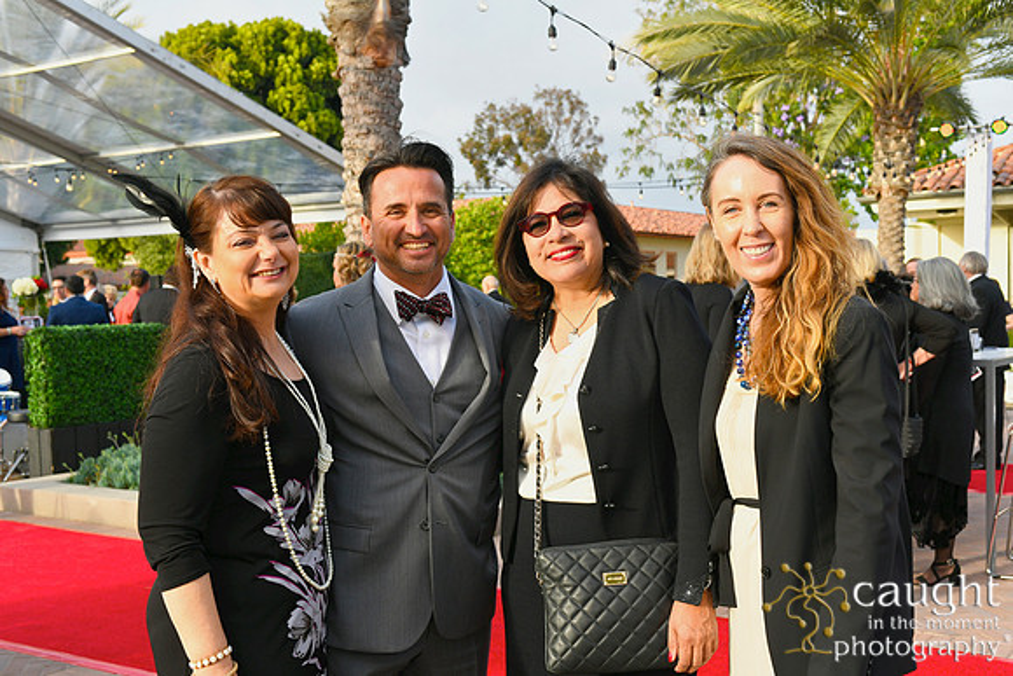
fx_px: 1266
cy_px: 338
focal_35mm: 45
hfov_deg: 43.6
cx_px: 506
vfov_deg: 29.9
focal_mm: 45
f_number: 7.1
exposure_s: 1/250
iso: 640
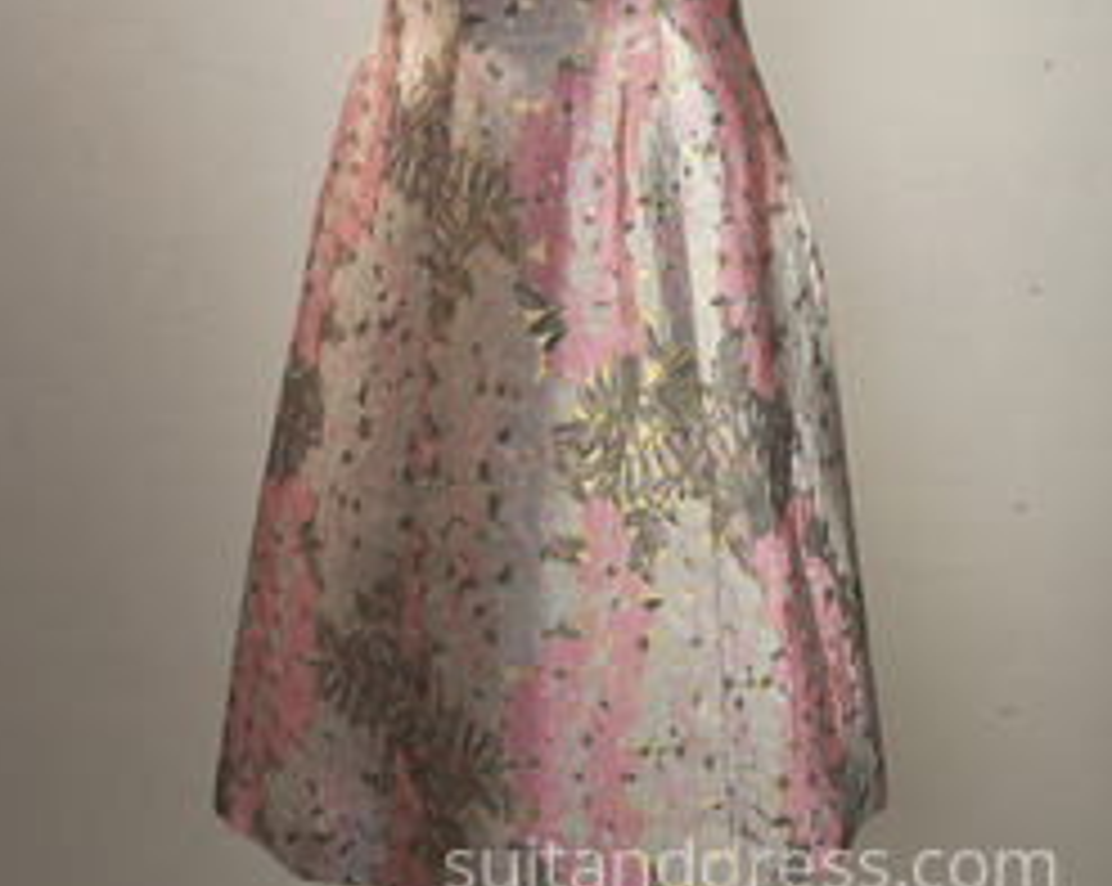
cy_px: 101
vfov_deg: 21.1
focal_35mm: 71
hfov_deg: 26.8
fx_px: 2334
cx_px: 547
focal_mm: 32
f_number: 13
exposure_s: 1/10
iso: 200
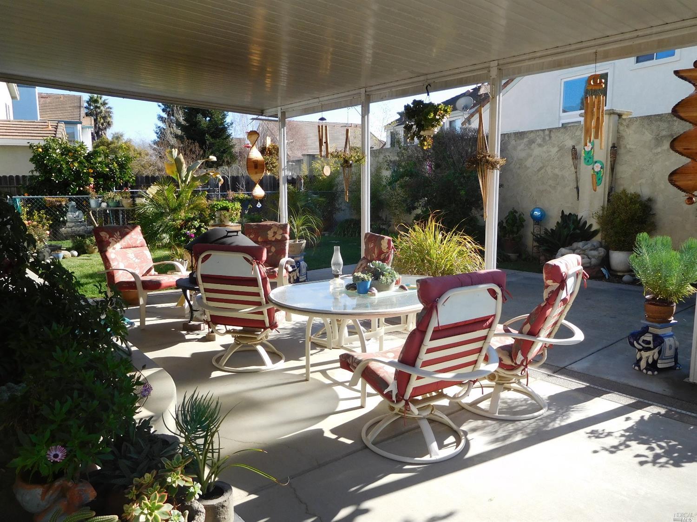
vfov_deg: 54.9
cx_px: 348
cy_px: 261
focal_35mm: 25
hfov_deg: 69.4
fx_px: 503
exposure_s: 1/640
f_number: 3.4
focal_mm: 4.5
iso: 125
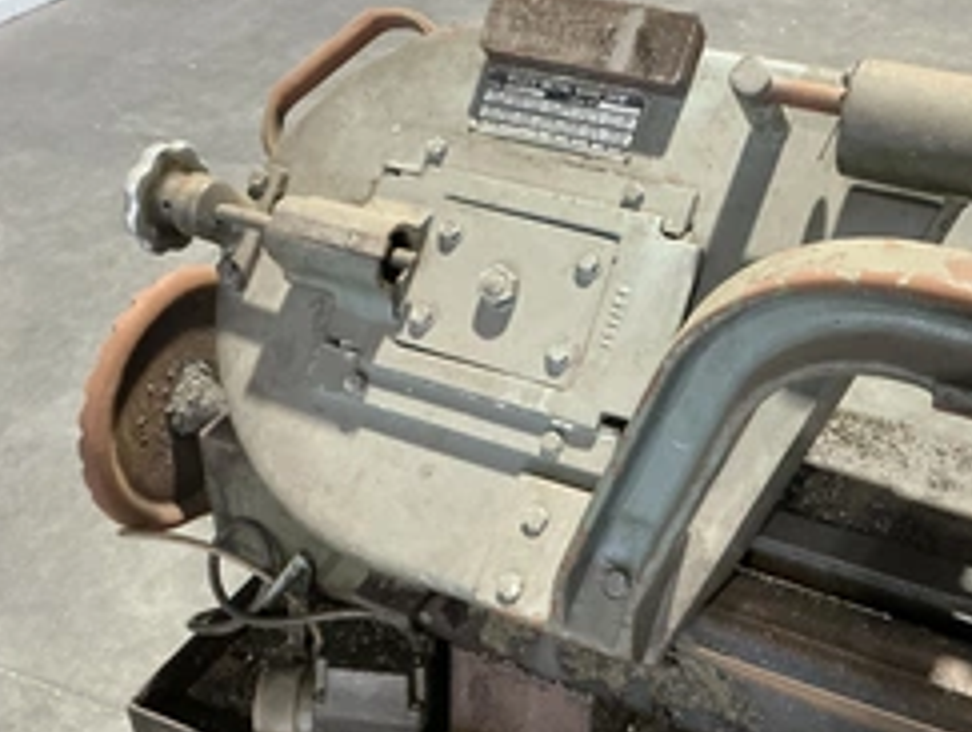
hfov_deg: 40.9
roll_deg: -2.1
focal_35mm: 46
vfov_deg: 31.6
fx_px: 1294
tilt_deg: -34.0
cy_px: 352
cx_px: 596
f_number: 1.8
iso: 320
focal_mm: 3
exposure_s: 1/40
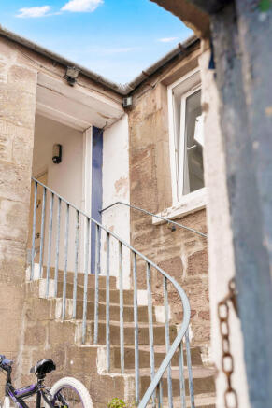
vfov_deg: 55.8
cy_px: 204
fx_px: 386
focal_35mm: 34
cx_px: 136
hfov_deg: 38.9
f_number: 5.6
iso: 200
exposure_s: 1/250
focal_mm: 34
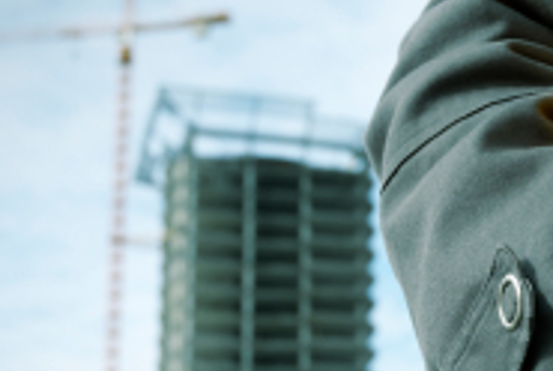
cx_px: 613
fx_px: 1848
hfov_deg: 16.5
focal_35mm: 120
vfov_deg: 11.4
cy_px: 268
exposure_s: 1/250
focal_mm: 35
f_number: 6.3
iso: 100
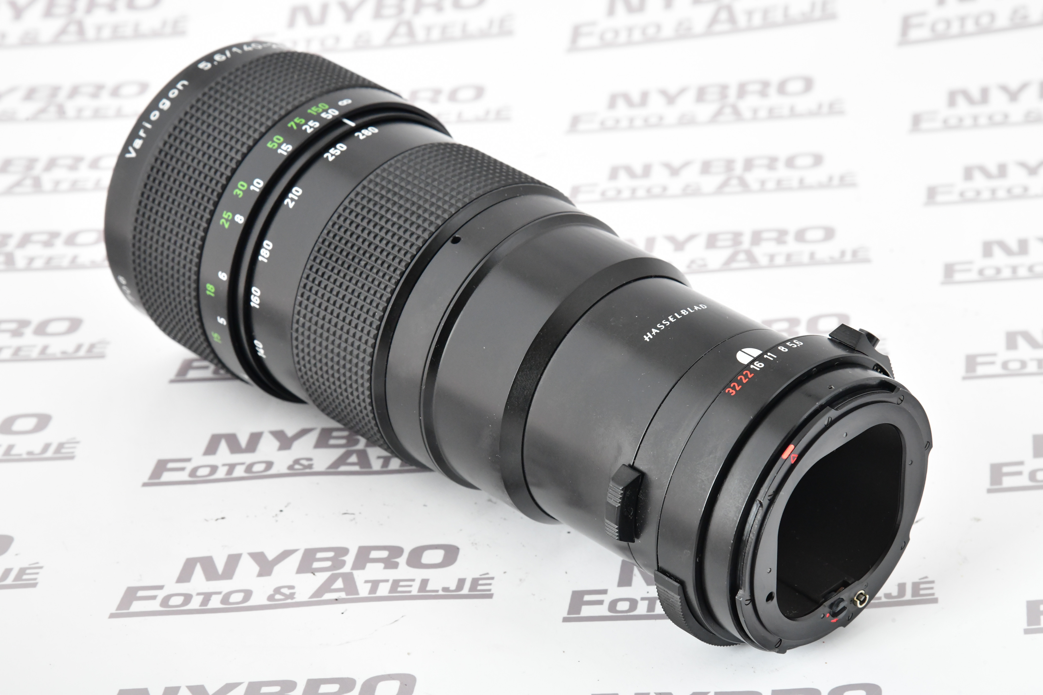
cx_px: 522
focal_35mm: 120
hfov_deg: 17.1
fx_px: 3476
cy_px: 348
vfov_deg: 11.4
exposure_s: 1/200
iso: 3200
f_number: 14
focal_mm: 120
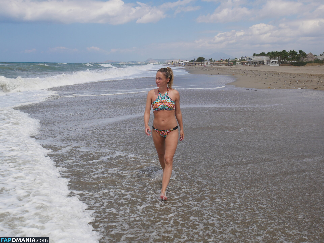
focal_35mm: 32
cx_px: 162
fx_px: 300
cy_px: 122
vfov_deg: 44.2
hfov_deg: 56.8
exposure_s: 1/640
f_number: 9
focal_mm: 16
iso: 200
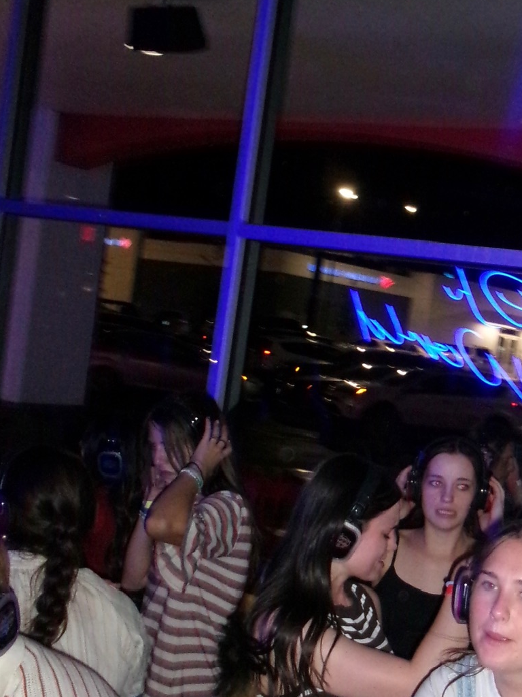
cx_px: 492
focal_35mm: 56
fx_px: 1126
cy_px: 438
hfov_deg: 25.1
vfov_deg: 34.2
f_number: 3.9
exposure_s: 1/50
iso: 800
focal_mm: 5.1
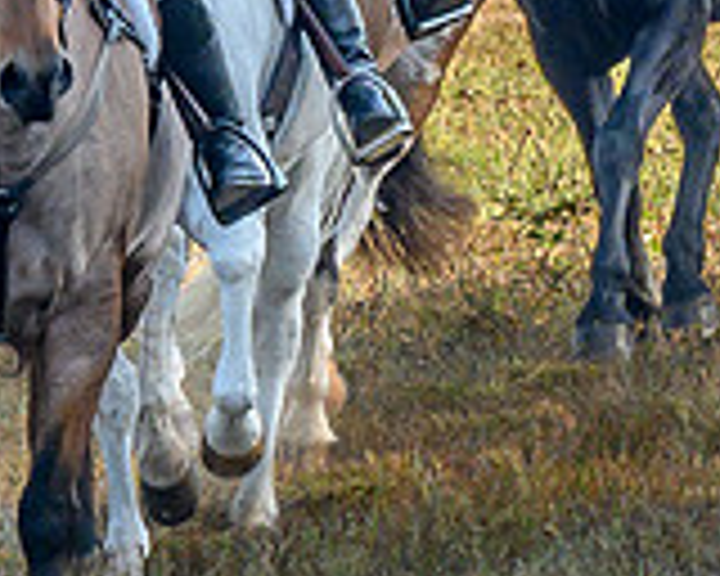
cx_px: 247
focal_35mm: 1345
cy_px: -224
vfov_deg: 1.2
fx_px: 28661
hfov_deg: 1.4
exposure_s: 1/320
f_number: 8
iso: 640
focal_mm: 130
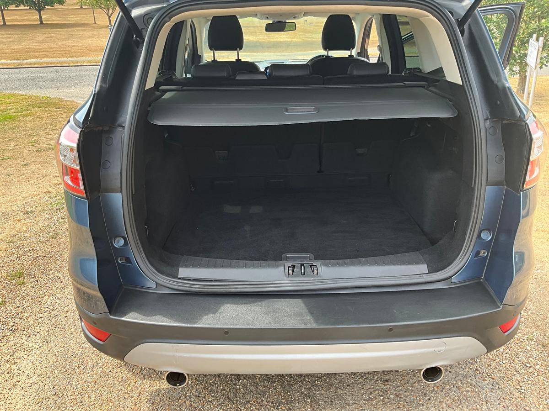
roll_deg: -0.8
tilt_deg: -25.2
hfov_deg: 61.7
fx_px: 460
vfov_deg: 48.2
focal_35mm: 29
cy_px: 206
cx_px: 274
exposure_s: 1/204
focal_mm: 3
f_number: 1.8
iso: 25
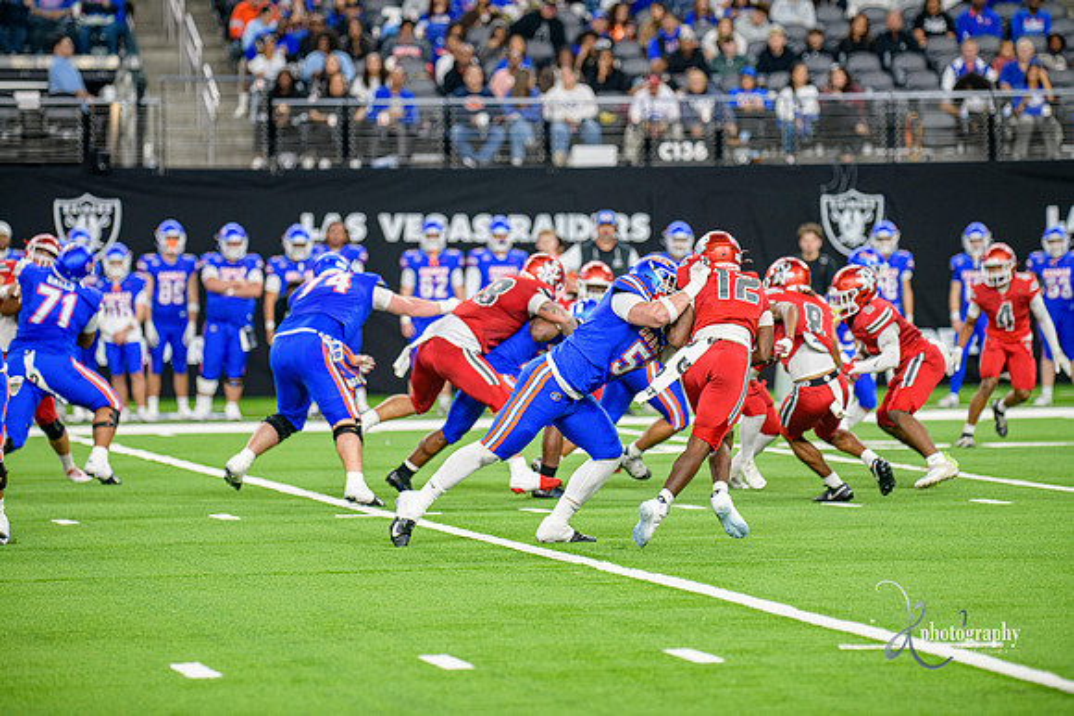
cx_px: 537
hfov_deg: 10.5
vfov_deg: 7.0
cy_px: 358
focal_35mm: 195
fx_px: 5819
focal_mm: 195
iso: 1000
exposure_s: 1/400
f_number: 2.8
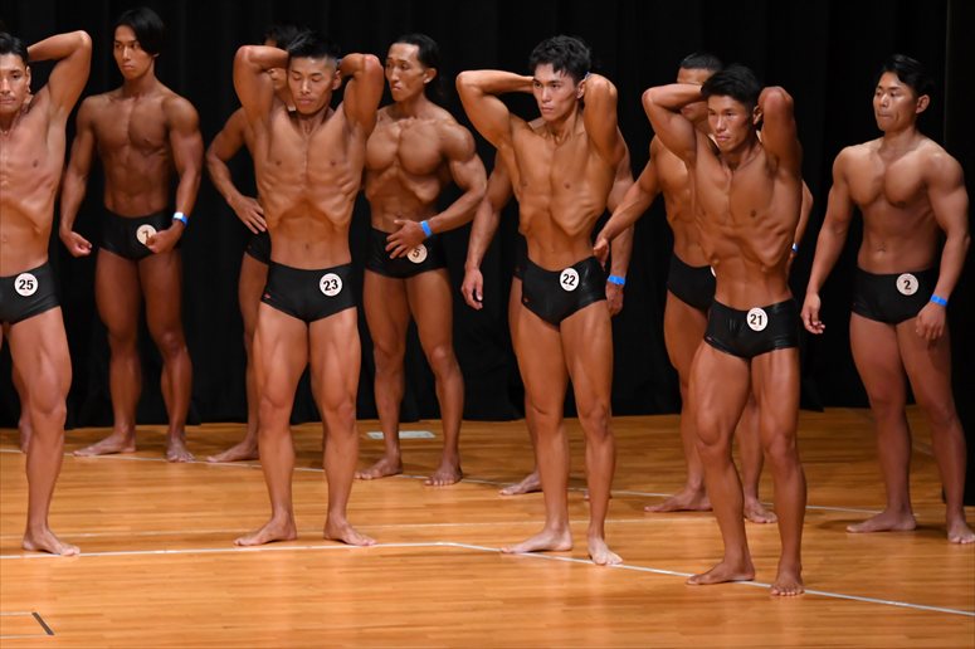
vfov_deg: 5.4
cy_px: 324
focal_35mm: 255
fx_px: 6903
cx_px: 488
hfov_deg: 8.1
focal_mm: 170
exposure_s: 1/400
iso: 4000
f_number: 5.6
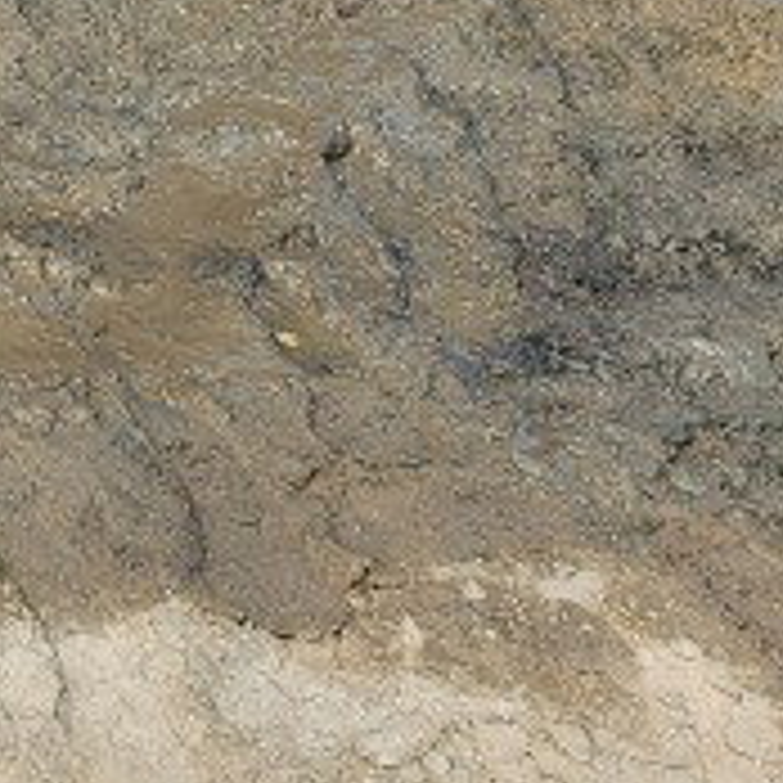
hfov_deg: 15.9
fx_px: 2534
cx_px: -432
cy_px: -794
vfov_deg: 14.5
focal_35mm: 99
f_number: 1.8
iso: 16
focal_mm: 6.7
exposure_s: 1/279
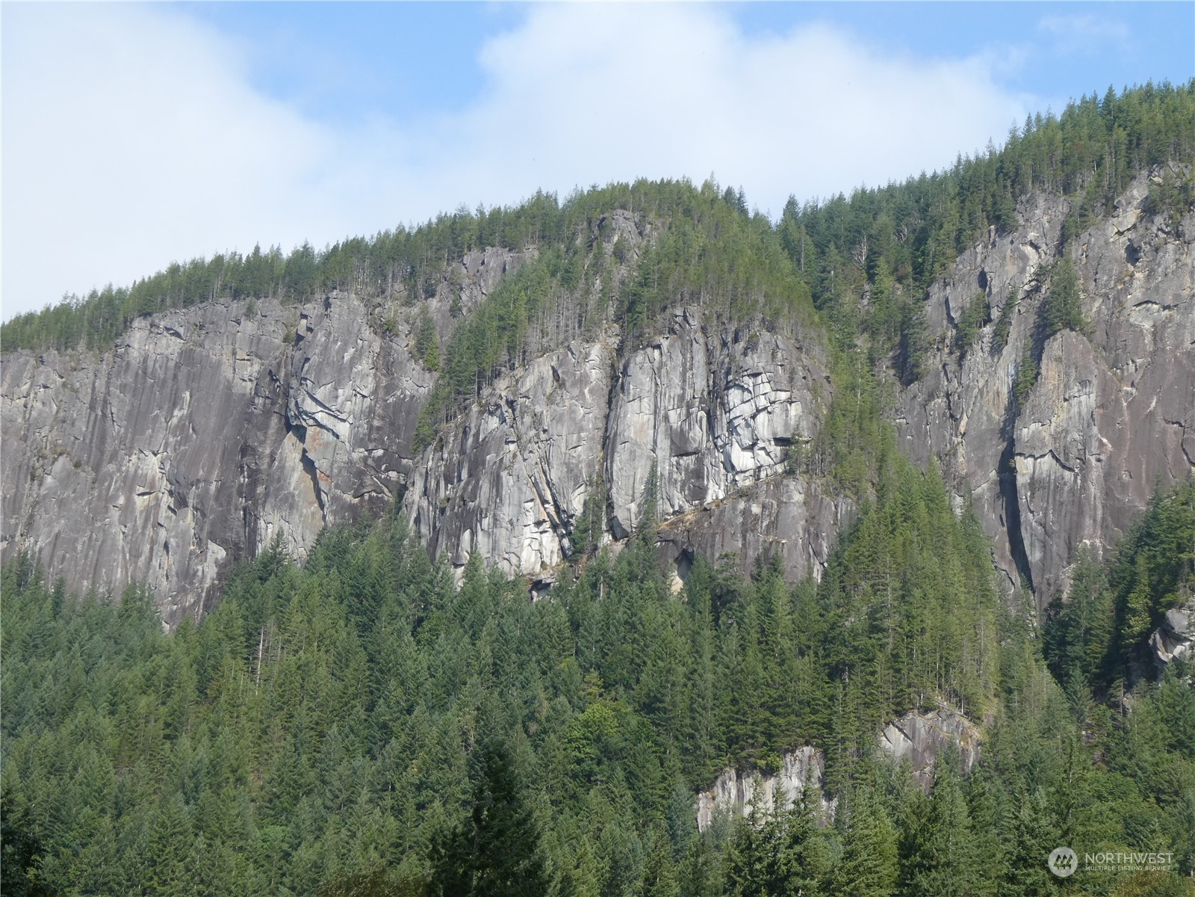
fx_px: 2555
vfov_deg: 19.9
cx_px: 598
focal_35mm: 74
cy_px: 448
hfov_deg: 26.3
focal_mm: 13.2
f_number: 4.6
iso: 80
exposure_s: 1/320
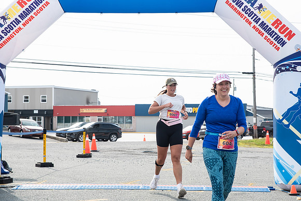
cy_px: 107
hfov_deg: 32.4
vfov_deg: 21.9
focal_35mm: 62
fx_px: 518
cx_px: 164
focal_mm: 56
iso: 800
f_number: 4
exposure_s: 1/2500
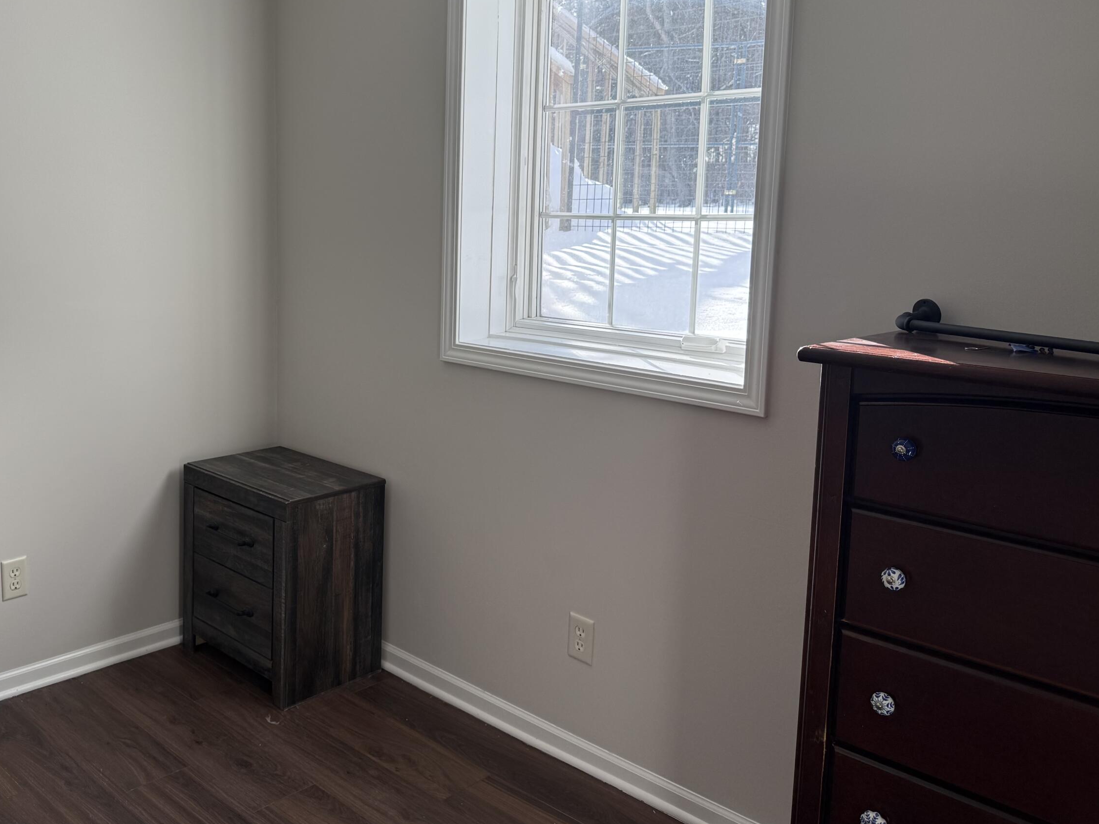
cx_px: 368
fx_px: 1016
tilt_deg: -8.0
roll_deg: -0.4
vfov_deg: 43.9
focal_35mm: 32
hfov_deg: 55.6
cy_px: 325
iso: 80
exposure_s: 1/598
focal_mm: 6.76
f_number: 1.78
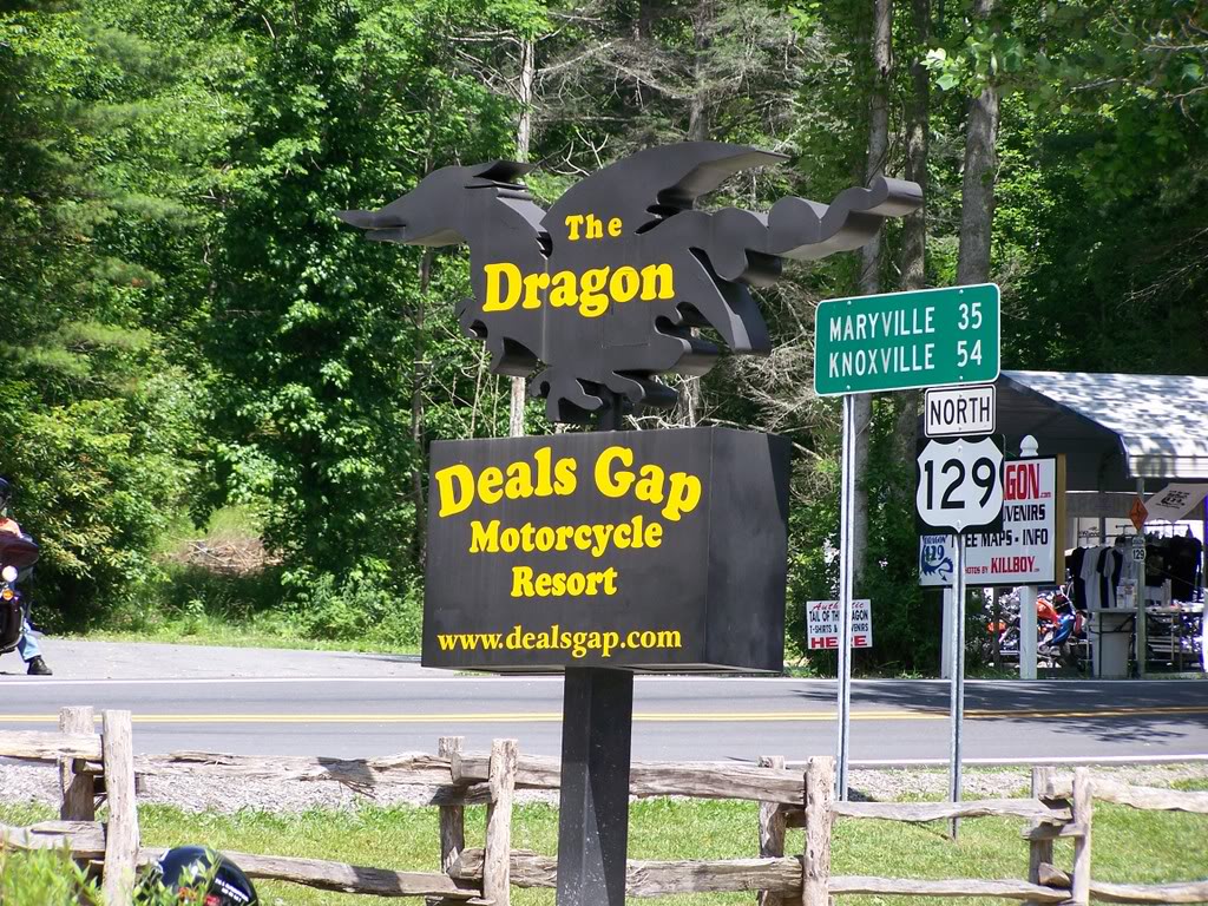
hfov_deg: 12.4
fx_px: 5549
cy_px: 453
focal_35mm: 159
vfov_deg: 9.3
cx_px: 604
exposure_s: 1/500
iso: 80
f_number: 3.2
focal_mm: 26.4
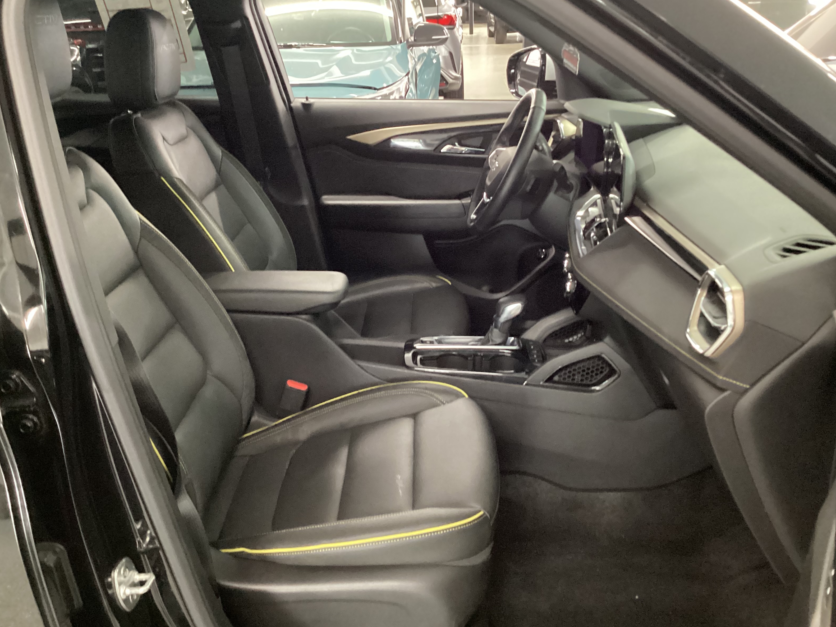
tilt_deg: -25.2
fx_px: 773
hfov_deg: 56.8
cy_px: 312
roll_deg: +1.7
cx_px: 408
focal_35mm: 32
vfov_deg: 44.2
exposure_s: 1/24
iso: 640
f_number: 2.4
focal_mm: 3.3
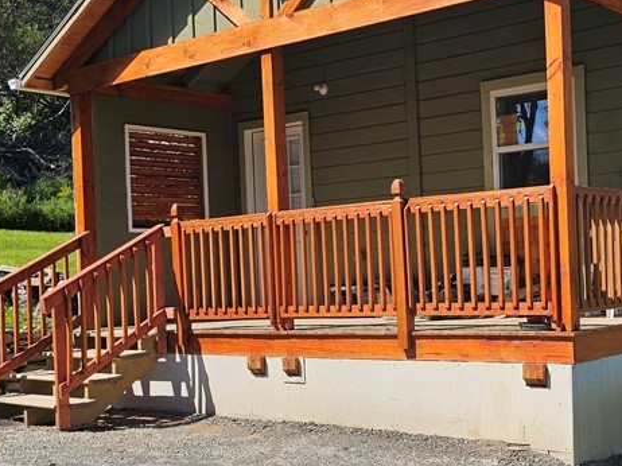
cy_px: 273
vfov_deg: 28.5
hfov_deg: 36.2
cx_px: 501
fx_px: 916
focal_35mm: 51
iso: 10
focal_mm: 6.3
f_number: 1.7
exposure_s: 1/699
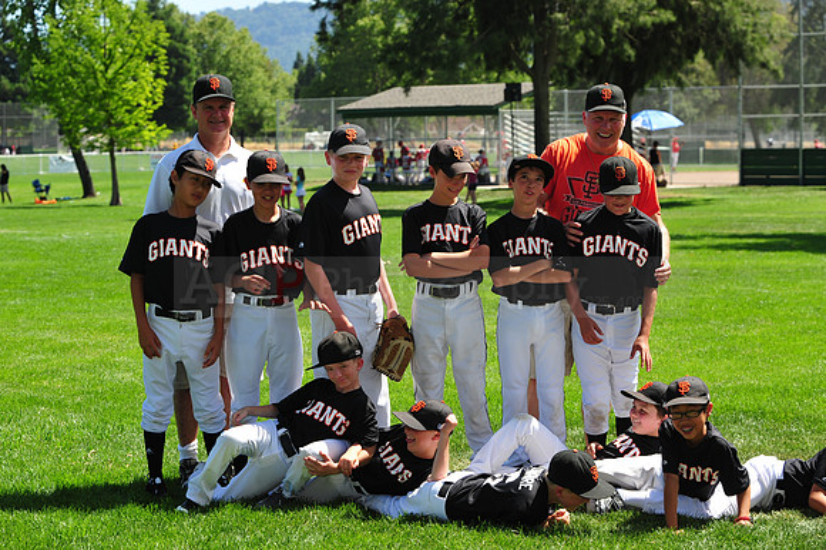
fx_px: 2293
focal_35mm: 100
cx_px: 413
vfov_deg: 13.7
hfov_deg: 20.4
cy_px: 275
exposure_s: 1/400
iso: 200
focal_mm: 100
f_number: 7.1
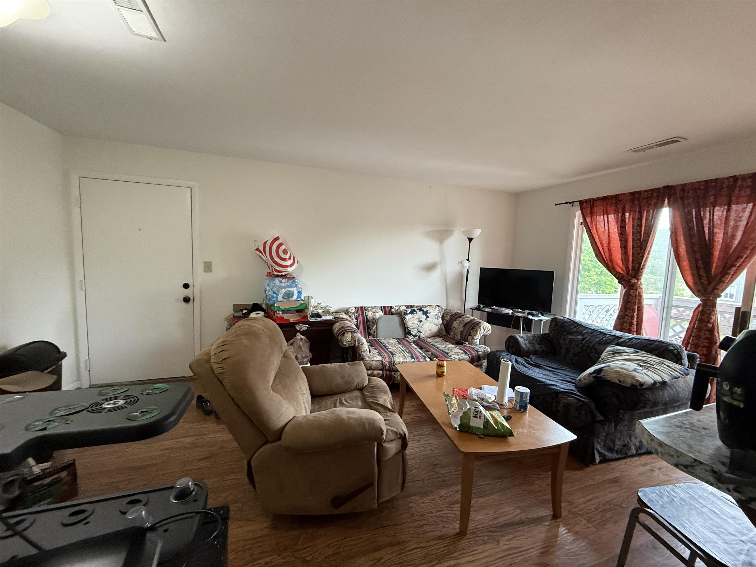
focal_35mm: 14
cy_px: 284
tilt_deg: -5.8
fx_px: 306
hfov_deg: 102.1
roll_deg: -1.8
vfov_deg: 85.7
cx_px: 378
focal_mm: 2.22
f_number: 2.2
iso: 400
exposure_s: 1/60
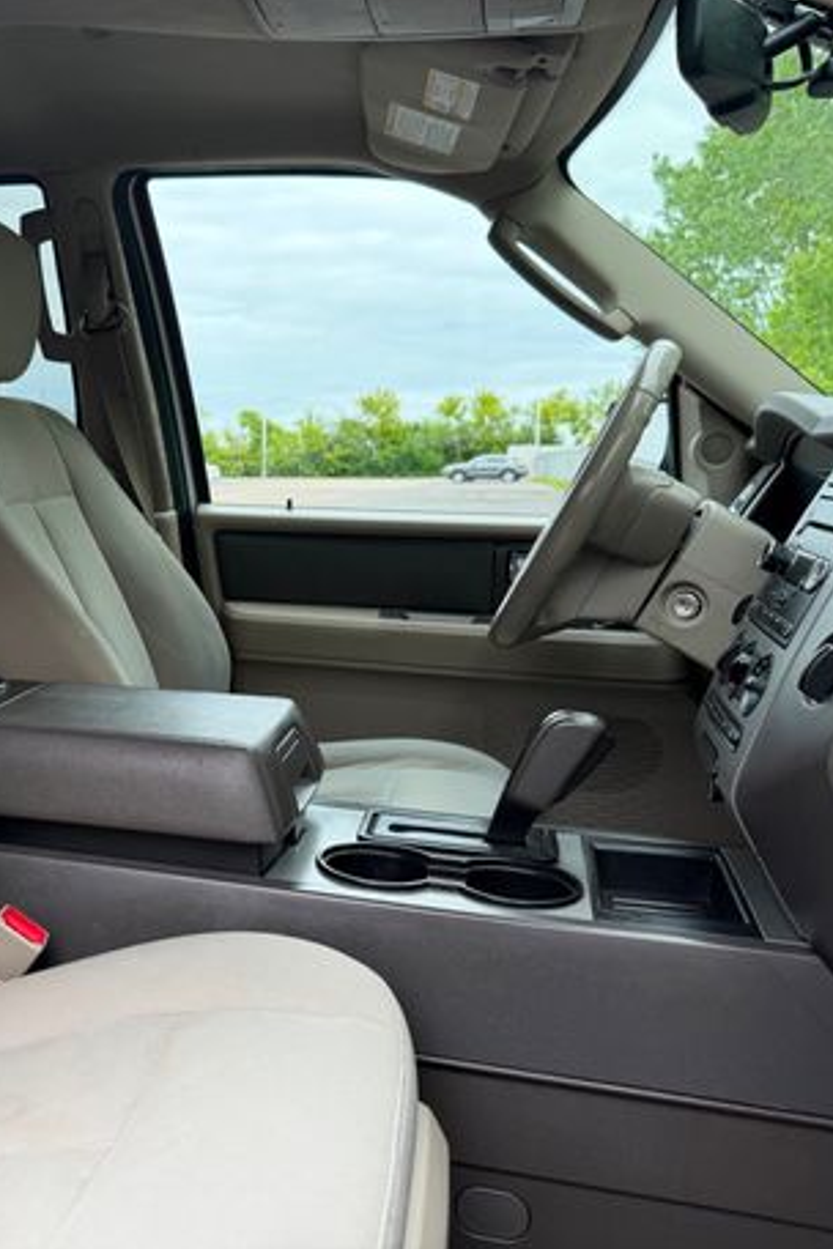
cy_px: 594
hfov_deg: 36.0
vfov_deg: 54.4
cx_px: 115
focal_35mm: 35
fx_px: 1215
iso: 100
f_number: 1.78
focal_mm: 6.76
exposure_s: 1/888
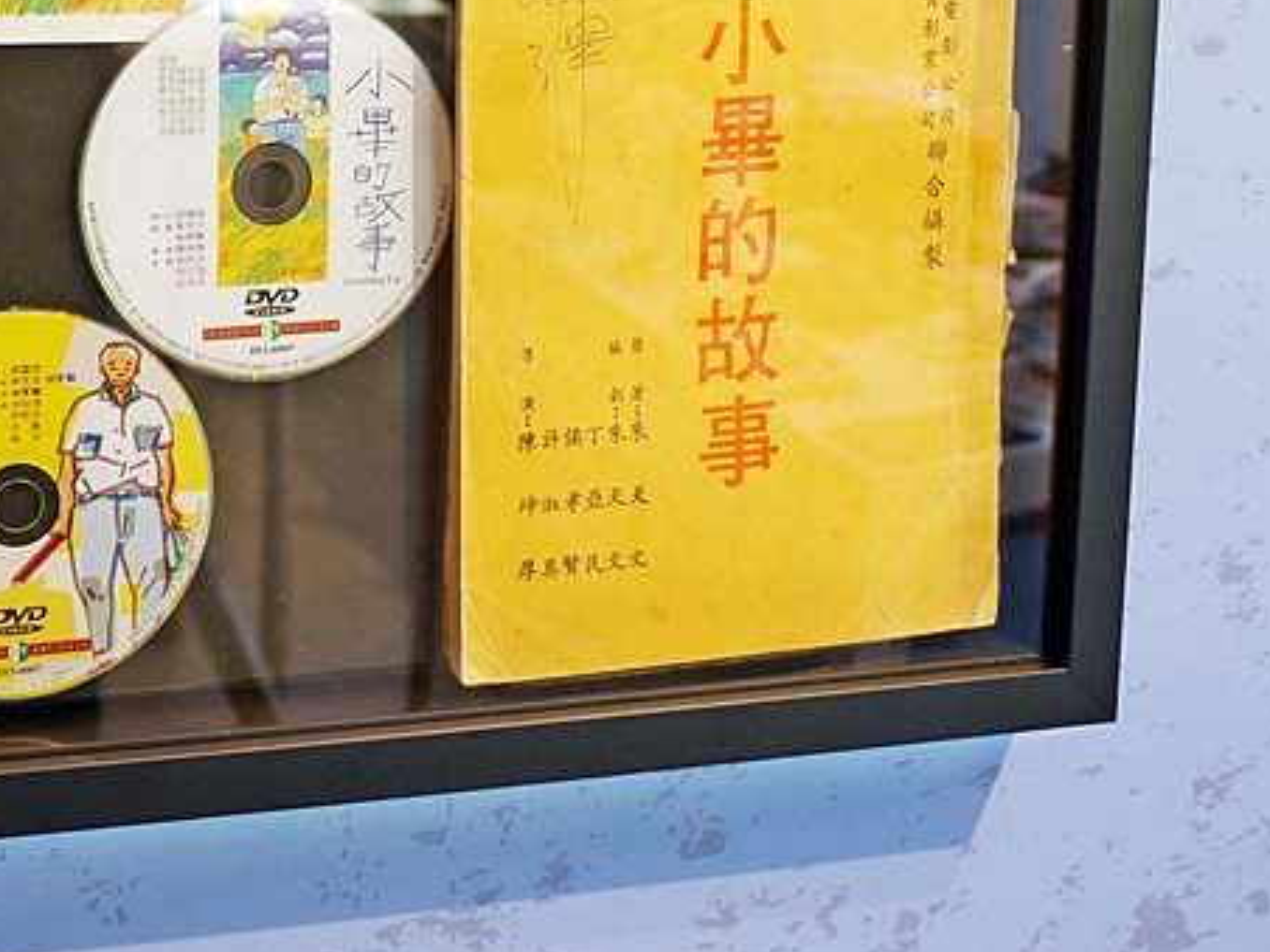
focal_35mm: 62
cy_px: -69
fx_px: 2275
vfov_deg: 22.4
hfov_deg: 30.3
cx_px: 219
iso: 200
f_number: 2.5
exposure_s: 1/100
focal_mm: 14
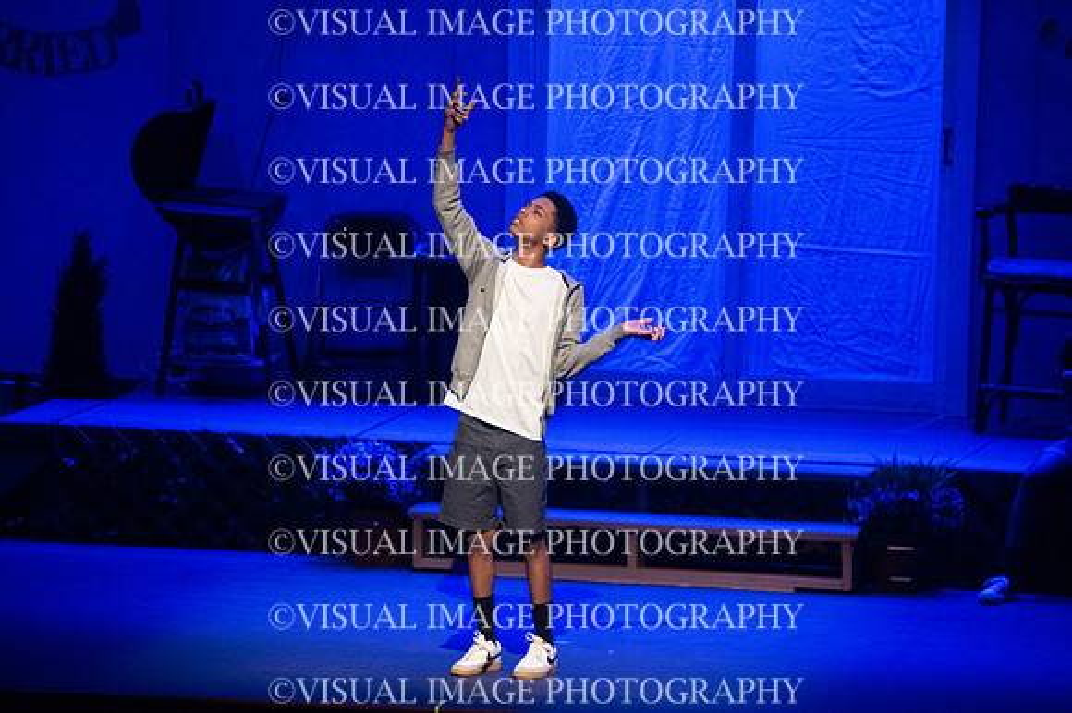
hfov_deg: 6.4
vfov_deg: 4.3
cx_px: 536
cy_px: 356
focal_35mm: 320
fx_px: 9523
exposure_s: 1/200
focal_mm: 320
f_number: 6.3
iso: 10000
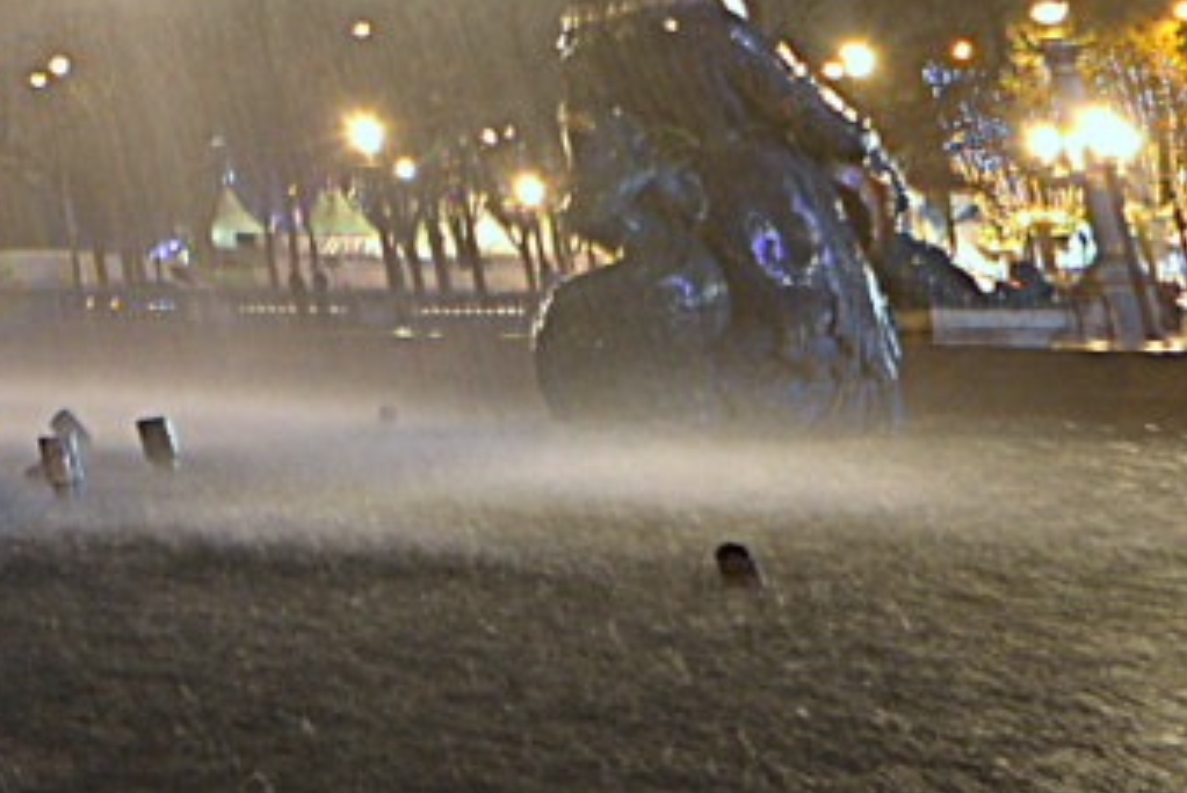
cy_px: -946
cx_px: -832
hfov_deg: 21.1
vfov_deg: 14.5
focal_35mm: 72
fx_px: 2376
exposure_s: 2
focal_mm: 8
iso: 100
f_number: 8
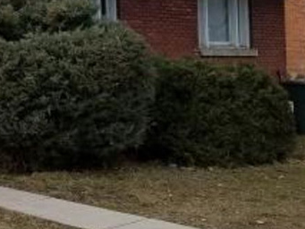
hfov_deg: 22.8
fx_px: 687
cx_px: -67
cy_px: 7
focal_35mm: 78
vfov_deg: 18.5
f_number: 1.7
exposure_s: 1/1144
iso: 40
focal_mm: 4.2
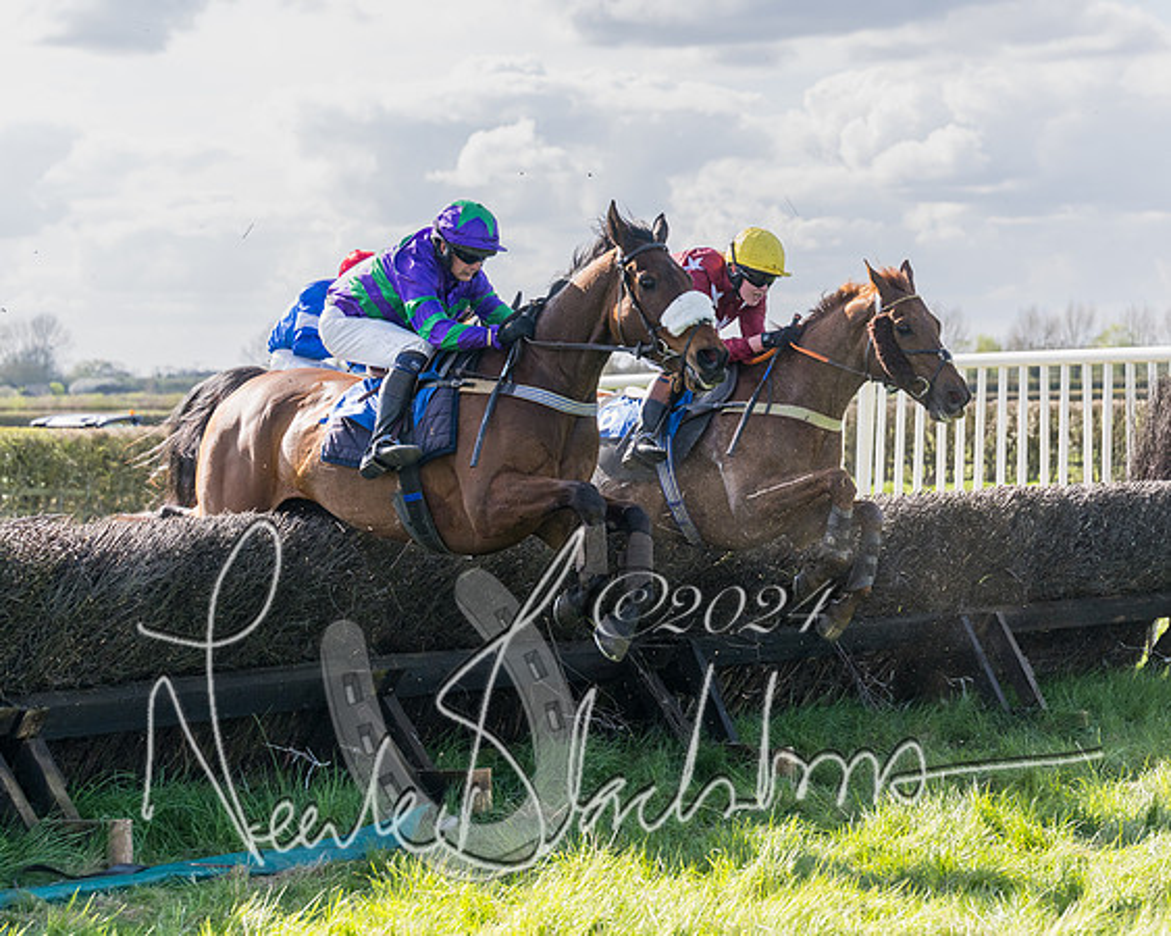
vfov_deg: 15.4
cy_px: 395
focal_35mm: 100
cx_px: 683
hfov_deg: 19.2
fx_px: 3451
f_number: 4
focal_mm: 70
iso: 400
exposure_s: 1/2000
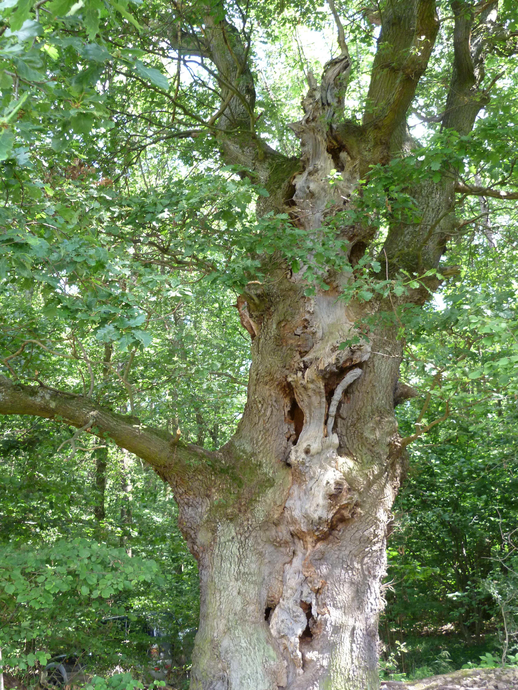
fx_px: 778
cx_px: 259
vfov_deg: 47.9
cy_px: 345
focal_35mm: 39
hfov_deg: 36.8
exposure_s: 1/80
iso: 200
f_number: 3.2
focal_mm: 7
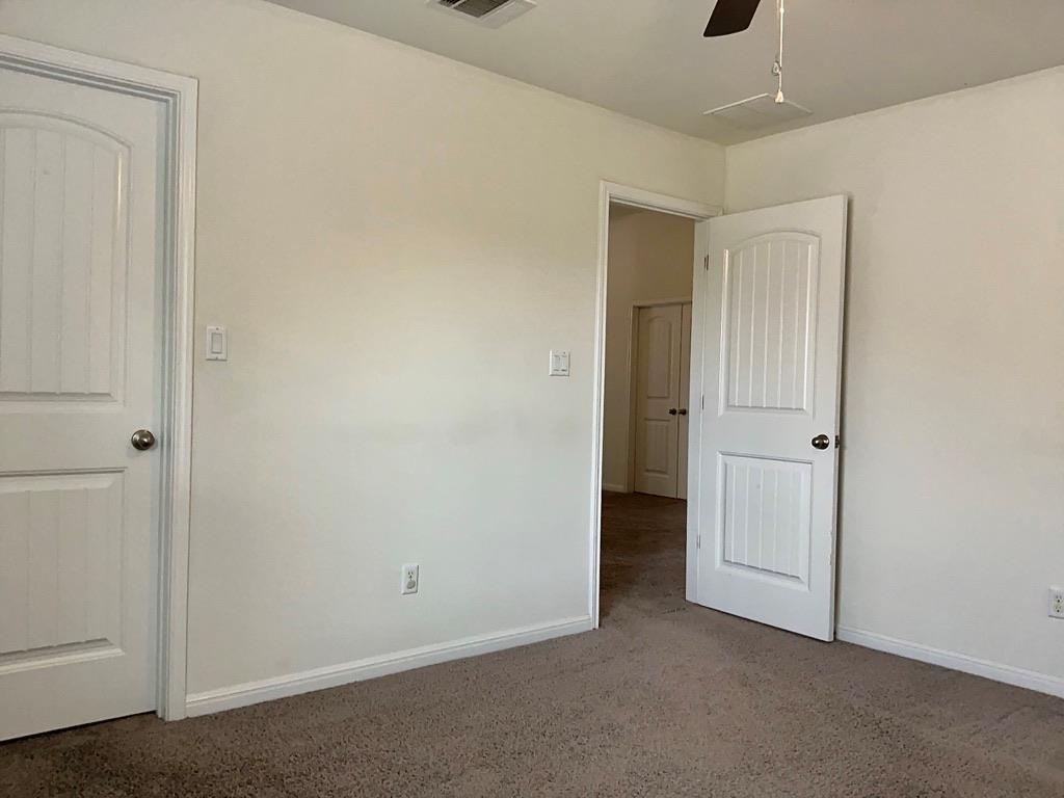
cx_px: 532
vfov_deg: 51.4
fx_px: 830
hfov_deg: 65.3
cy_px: 399
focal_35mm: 27
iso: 80
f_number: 1.8
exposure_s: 1/60
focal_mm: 3
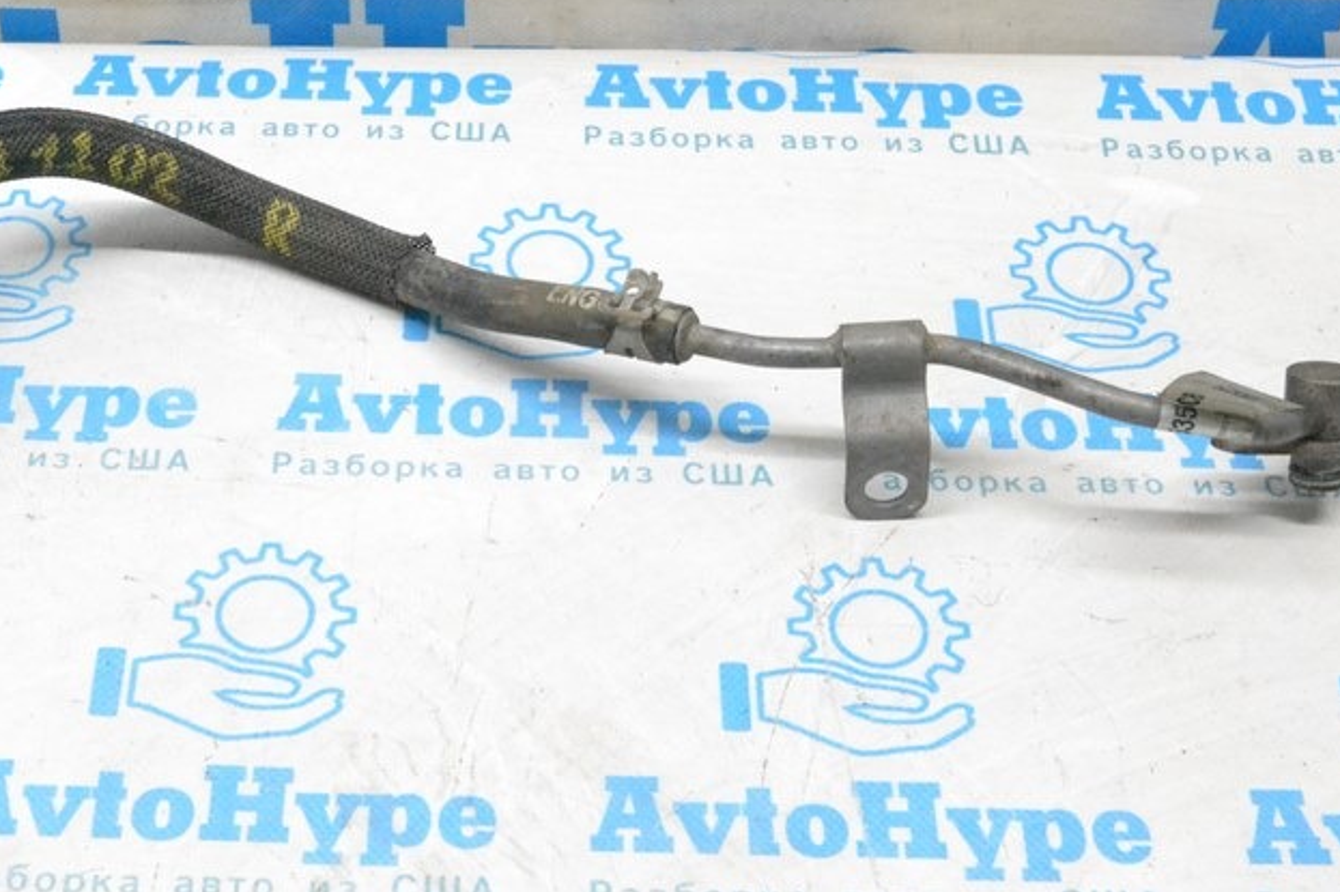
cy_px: 169
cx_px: 477
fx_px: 2754
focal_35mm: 74
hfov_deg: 27.2
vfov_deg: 18.2
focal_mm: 30
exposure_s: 1/160
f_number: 9
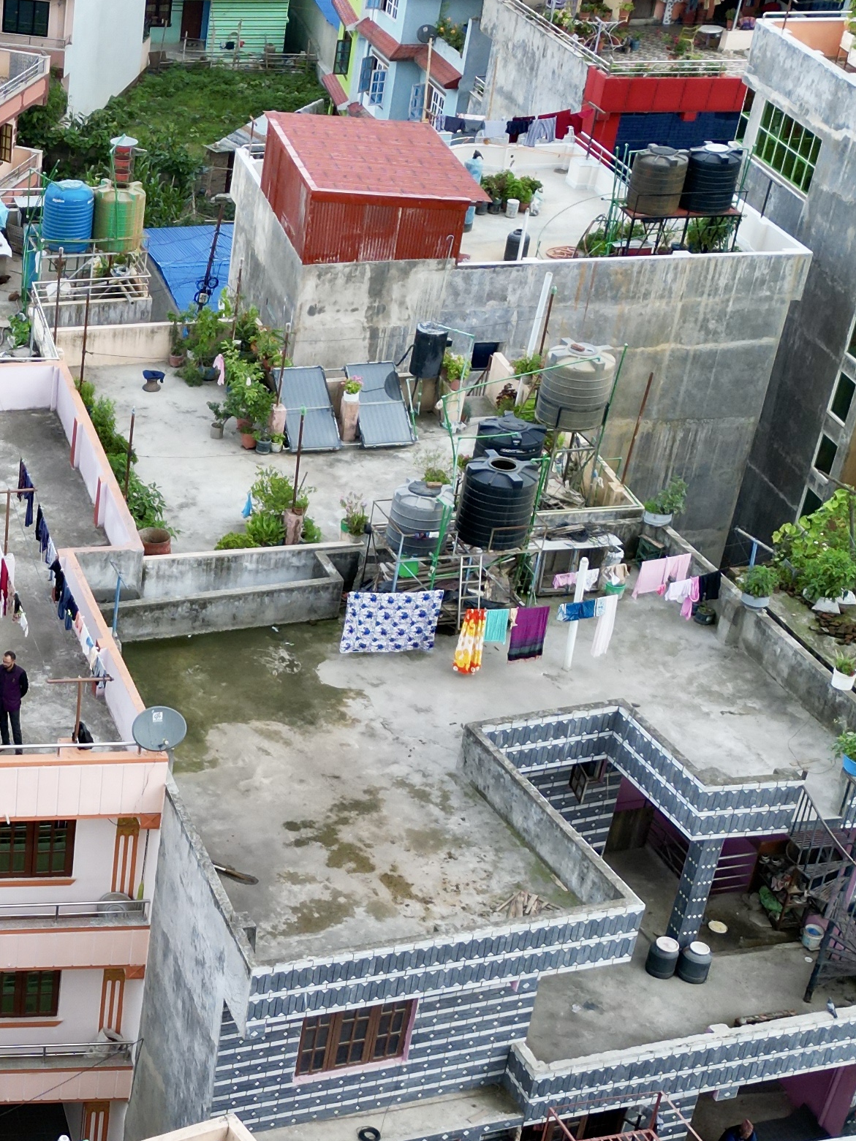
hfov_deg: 21.8
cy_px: 634
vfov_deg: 31.2
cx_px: -187
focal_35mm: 62
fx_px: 2044
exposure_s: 1/800
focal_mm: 6.72
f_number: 1.7
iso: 130
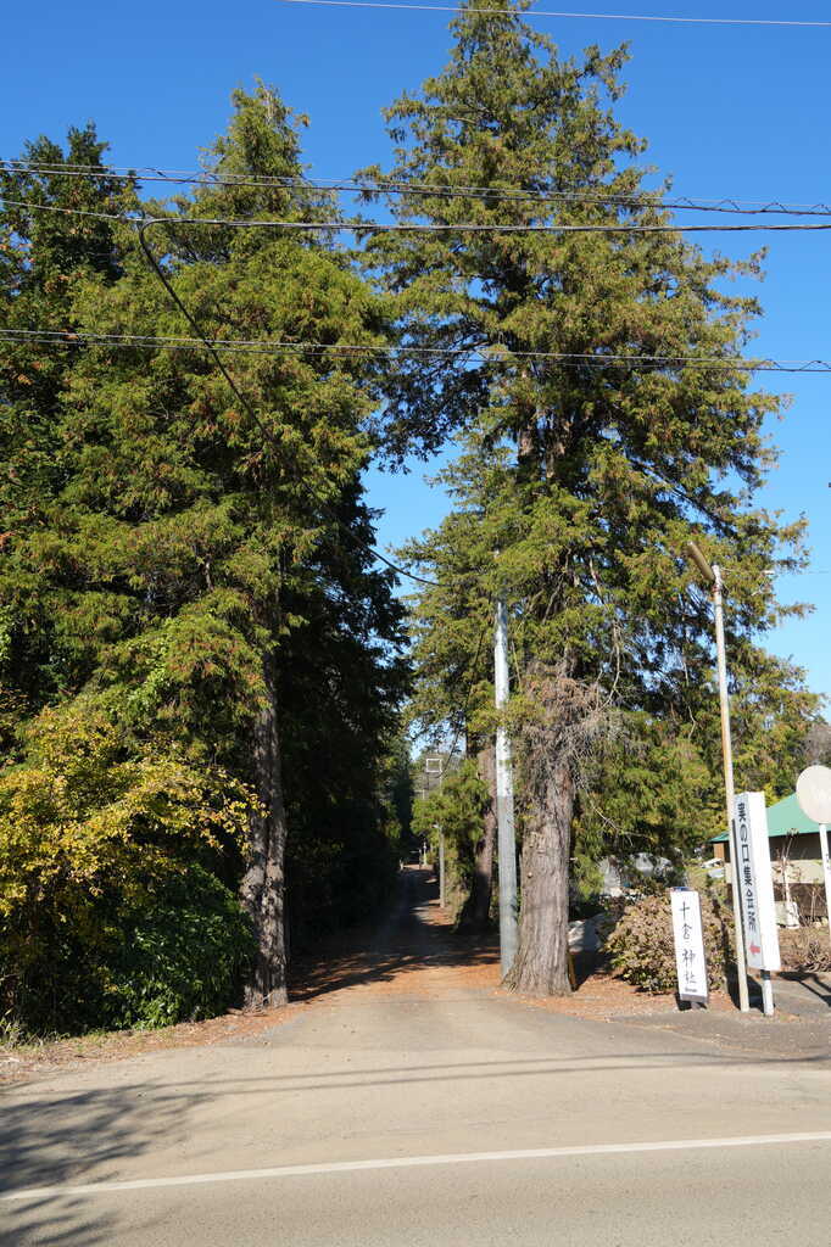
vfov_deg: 61.9
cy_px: 624
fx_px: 1039
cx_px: 416
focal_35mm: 30
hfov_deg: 43.6
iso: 100
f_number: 8
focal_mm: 20
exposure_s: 1/160
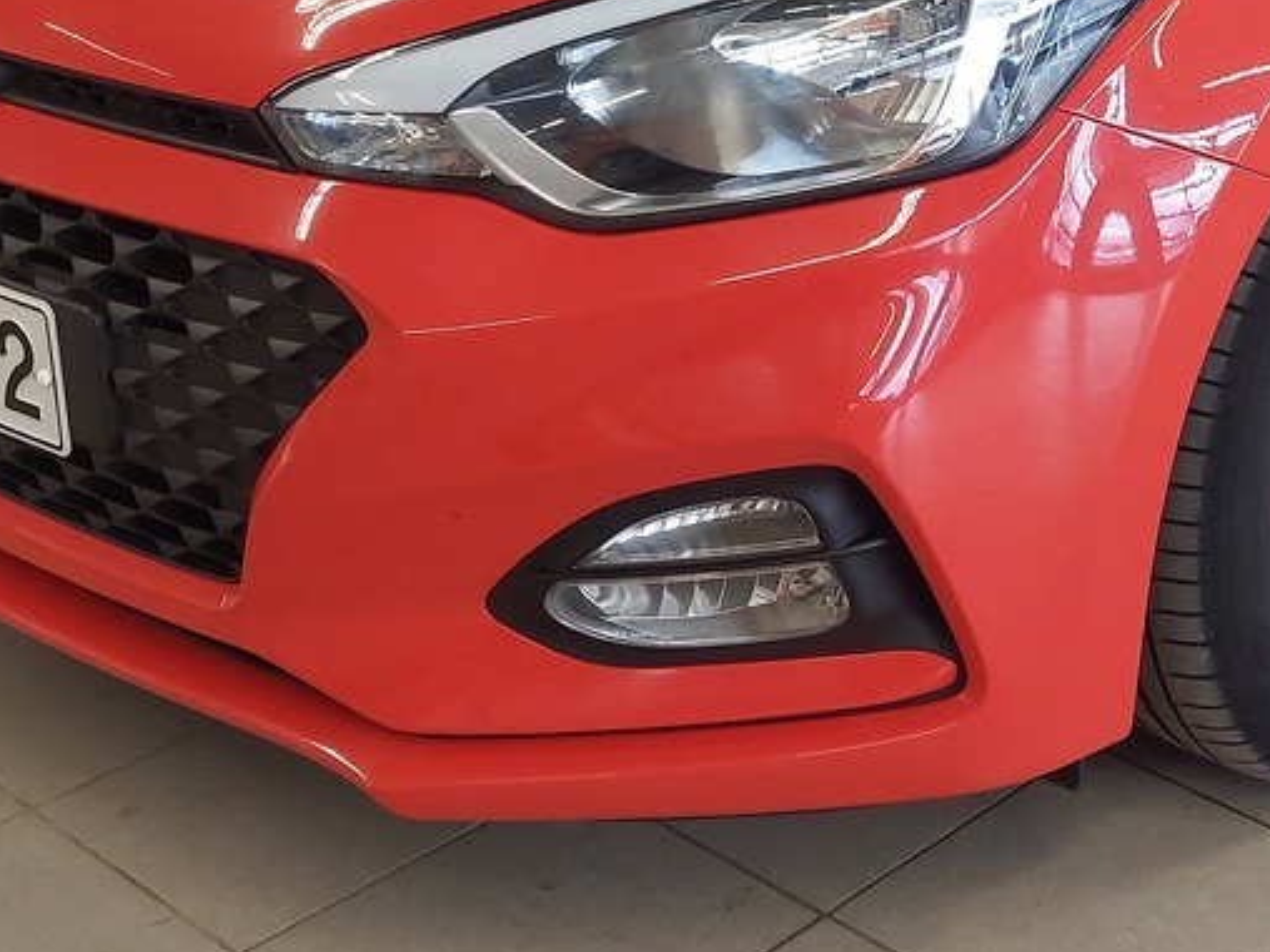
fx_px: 2604
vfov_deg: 19.8
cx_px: 1137
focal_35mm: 71
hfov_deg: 26.5
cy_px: -85
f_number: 1.8
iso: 125
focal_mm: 5.23
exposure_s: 1/100
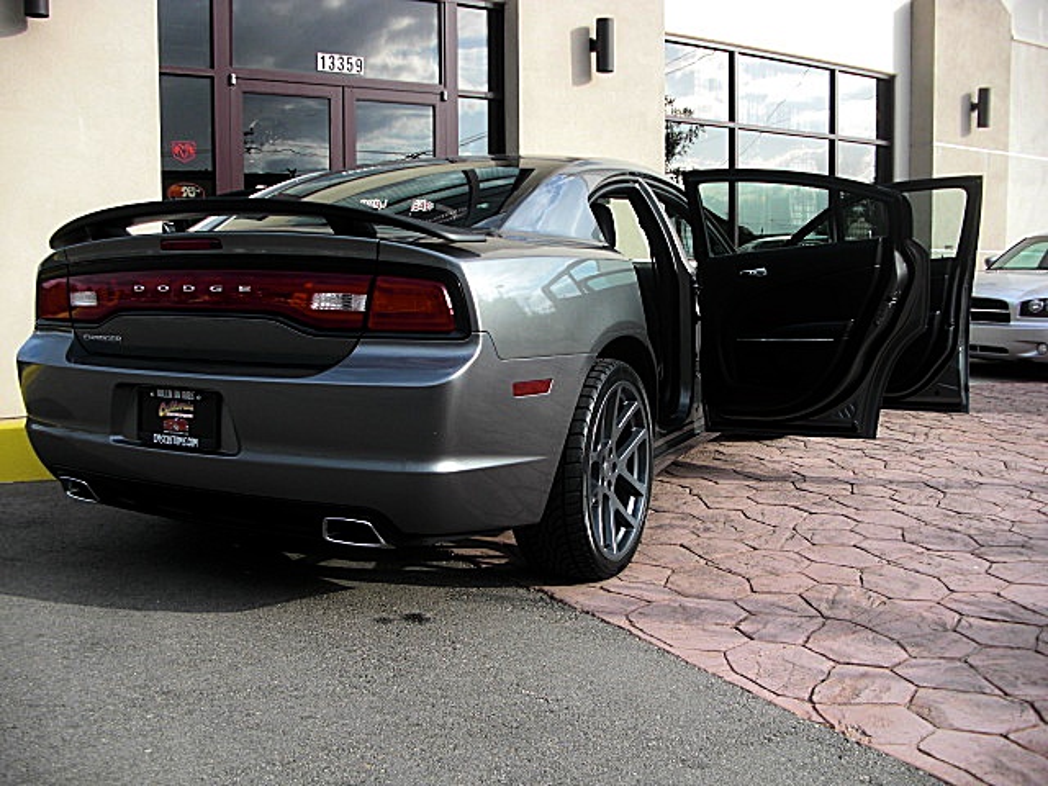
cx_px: 524
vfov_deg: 39.7
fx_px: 1090
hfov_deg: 51.4
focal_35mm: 36
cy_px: 393
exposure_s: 1/320
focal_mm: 6.3
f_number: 2.8
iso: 50
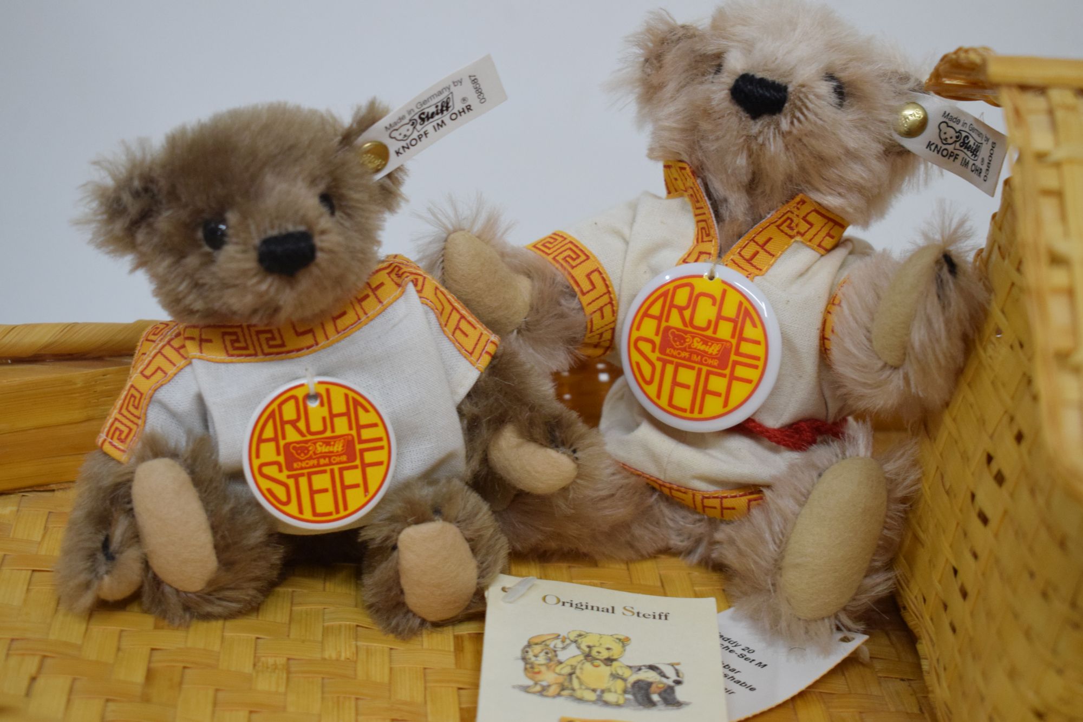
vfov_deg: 18.9
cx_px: 542
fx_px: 2166
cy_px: 361
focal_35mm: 72
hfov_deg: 28.1
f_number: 5.3
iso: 1600
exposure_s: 1/125
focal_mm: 48
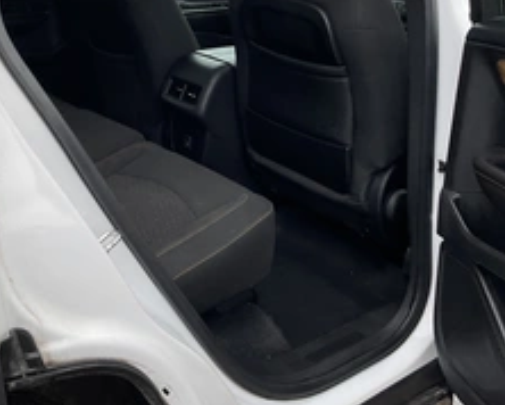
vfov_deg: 29.1
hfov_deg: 36.6
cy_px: 80
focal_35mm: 51
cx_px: 225
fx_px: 763
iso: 25
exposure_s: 1/482
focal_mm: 3
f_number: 1.8
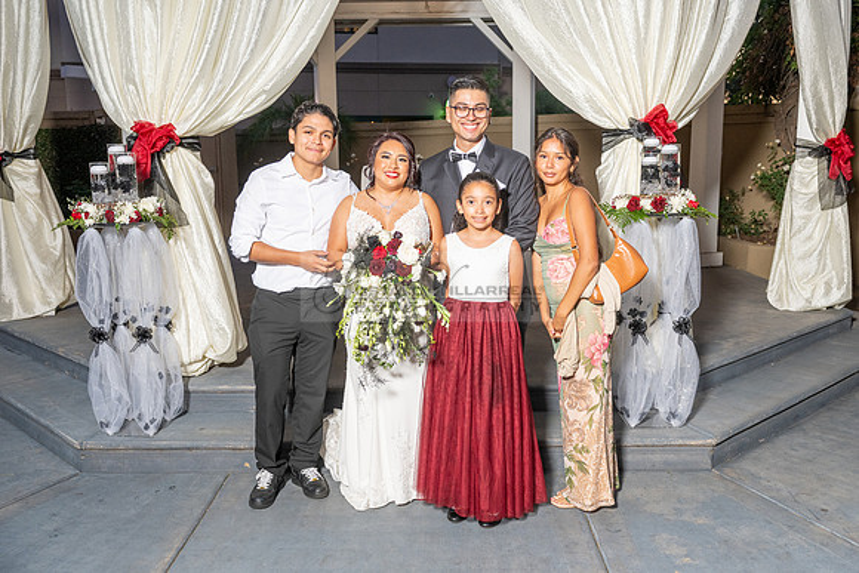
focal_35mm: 35
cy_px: 295
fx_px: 823
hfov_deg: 55.1
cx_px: 424
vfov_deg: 38.4
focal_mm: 32
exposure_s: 1/200
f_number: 4.5
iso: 640
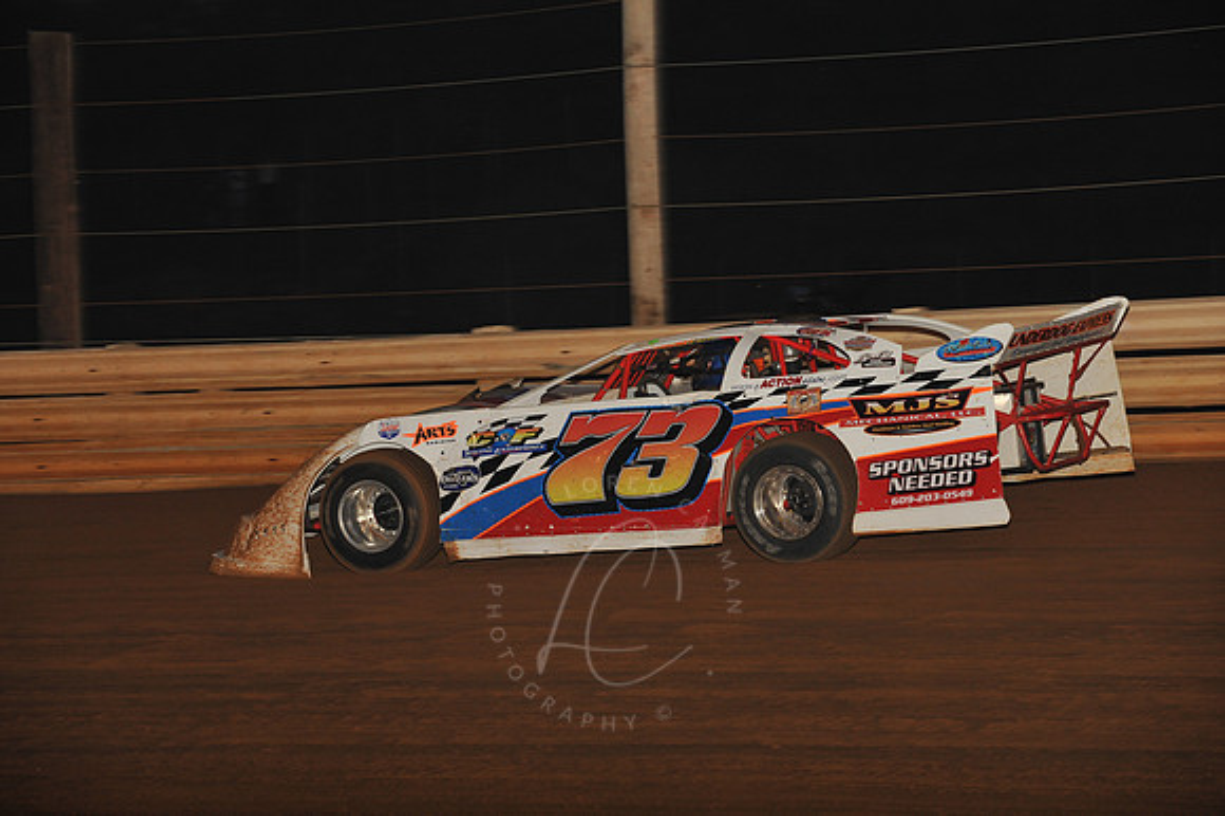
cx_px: 612
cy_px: 408
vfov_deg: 8.8
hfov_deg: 13.3
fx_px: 5271
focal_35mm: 155
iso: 1000
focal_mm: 155
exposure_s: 1/320
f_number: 7.1
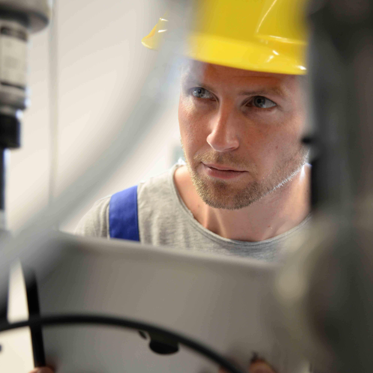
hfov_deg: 20.4
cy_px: 187
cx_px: 182
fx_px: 1036
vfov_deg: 20.4
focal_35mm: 85
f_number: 4
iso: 1000
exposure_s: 1/60
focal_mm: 66
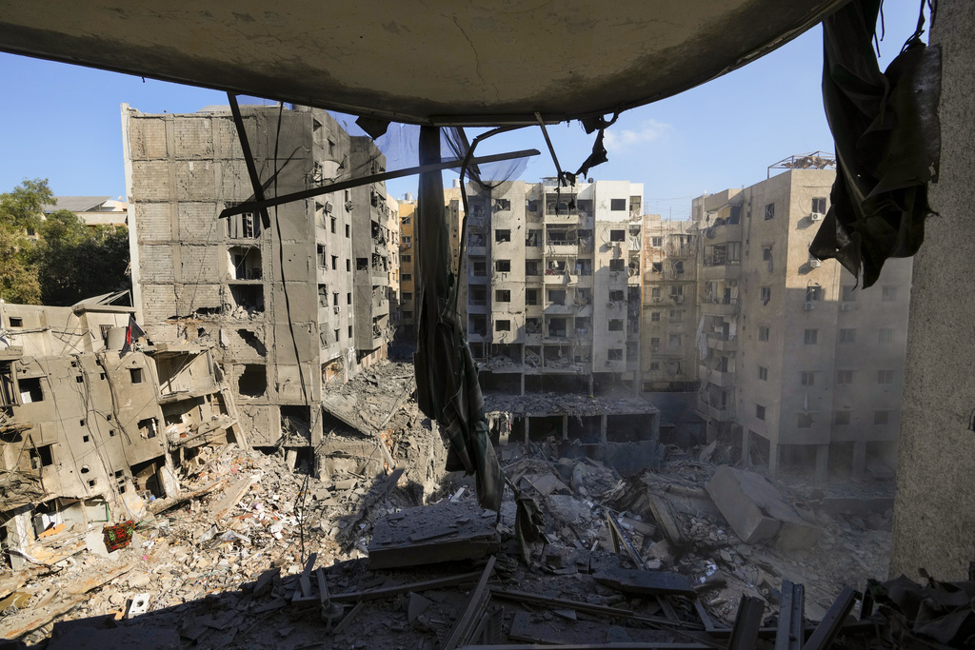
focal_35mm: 16
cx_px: 488
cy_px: 325
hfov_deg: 96.7
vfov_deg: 73.8
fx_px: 433
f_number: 7.1
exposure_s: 1/1600
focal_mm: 16
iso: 500
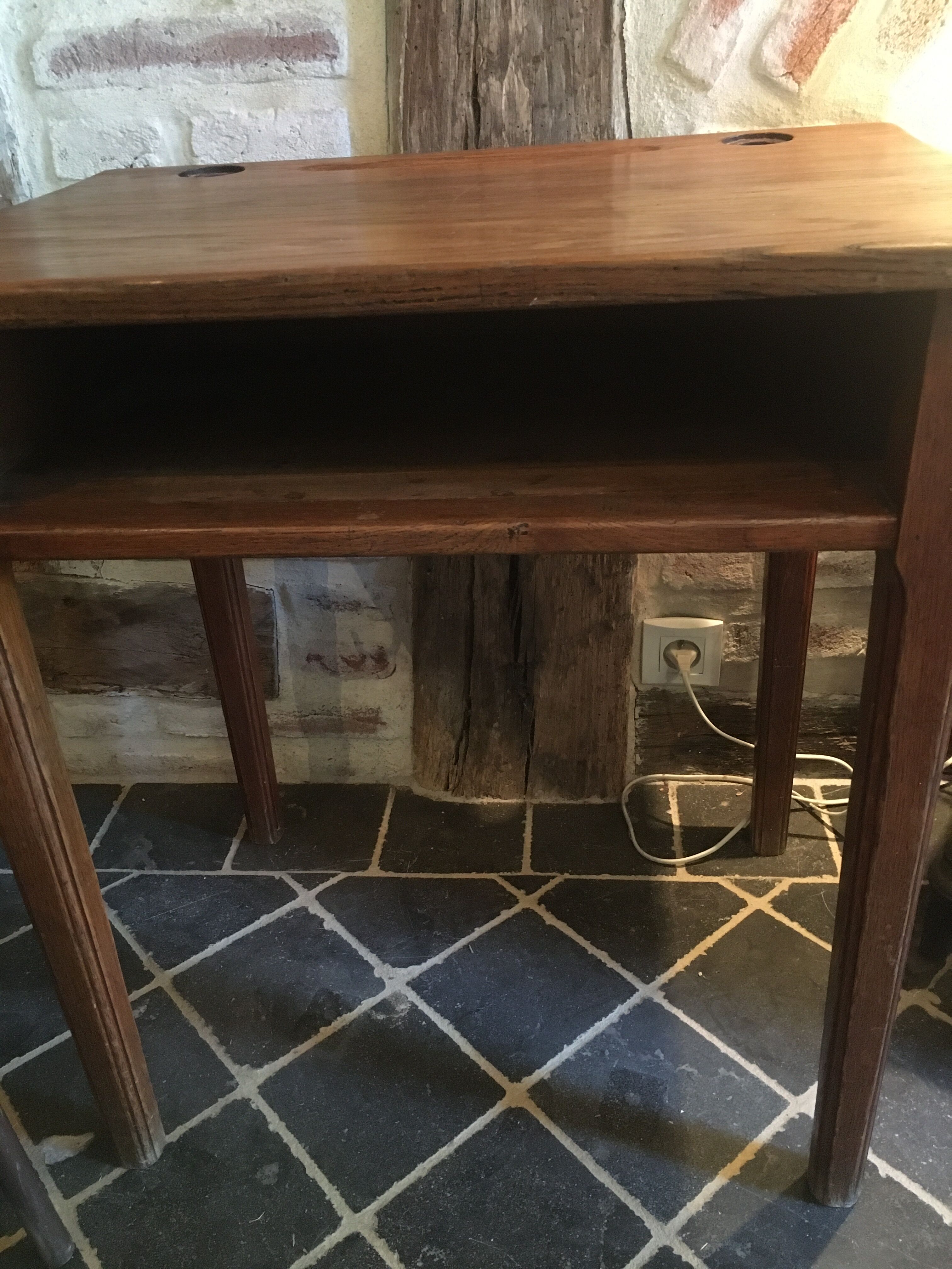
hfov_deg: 48.2
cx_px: 476
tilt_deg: -27.8
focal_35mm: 29
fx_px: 1063
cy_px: 634
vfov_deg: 61.7
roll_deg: +4.1
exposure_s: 1/17
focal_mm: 4.15
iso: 320
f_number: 2.2
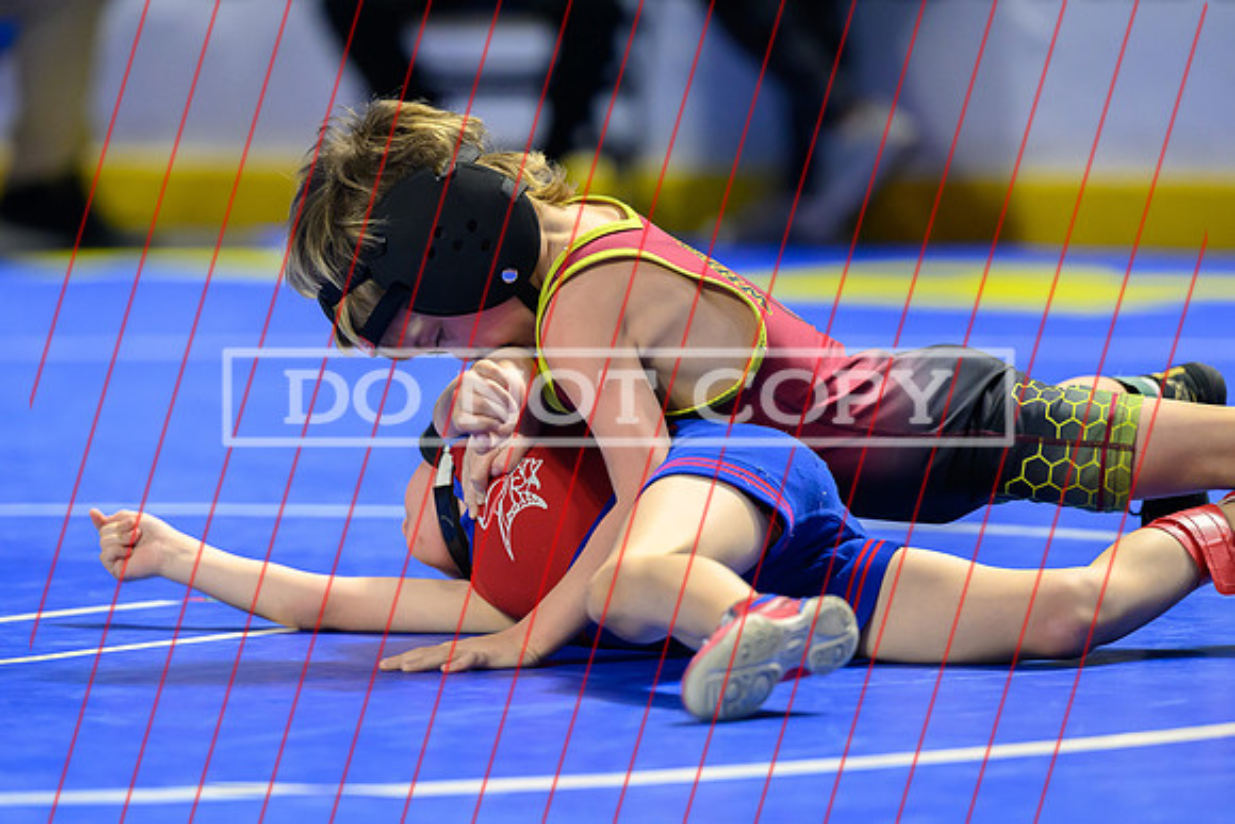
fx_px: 9571
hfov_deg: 7.4
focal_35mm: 279
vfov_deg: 4.9
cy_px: 479
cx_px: 518
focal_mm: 200
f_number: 2.8
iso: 4000
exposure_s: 1/800
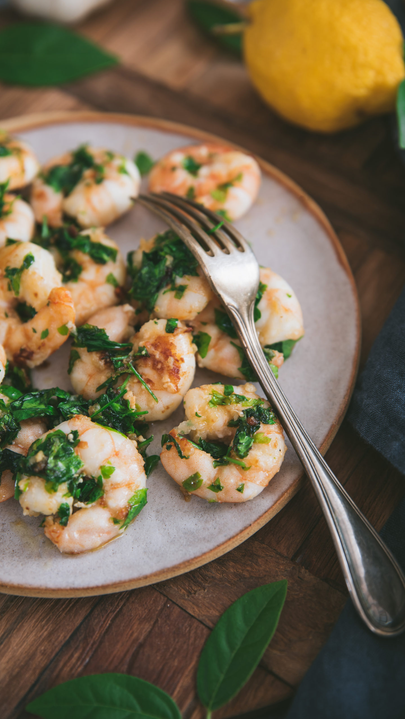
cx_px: 184
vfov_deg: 34.4
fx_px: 1165
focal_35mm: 61
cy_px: 360
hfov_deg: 19.7
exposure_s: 1/60
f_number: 3.2
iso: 100
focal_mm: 58
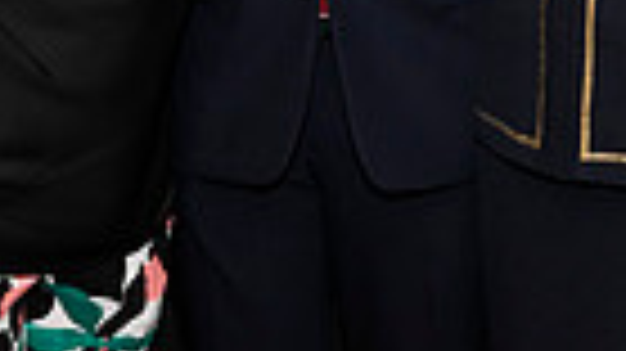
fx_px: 2538
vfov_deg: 7.8
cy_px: -133
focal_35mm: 153
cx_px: 540
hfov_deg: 14.0
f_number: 8
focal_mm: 35
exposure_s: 1/60
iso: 1600
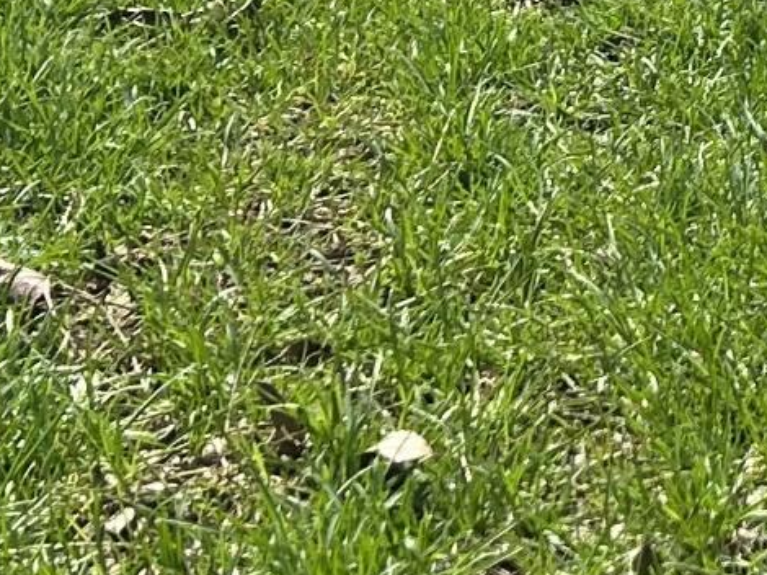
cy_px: -402
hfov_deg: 11.0
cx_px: 1462
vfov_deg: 8.6
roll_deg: +0.5
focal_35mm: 166
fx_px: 3676
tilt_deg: -8.3
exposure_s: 1/3460
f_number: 1.5
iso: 50
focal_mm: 5.7
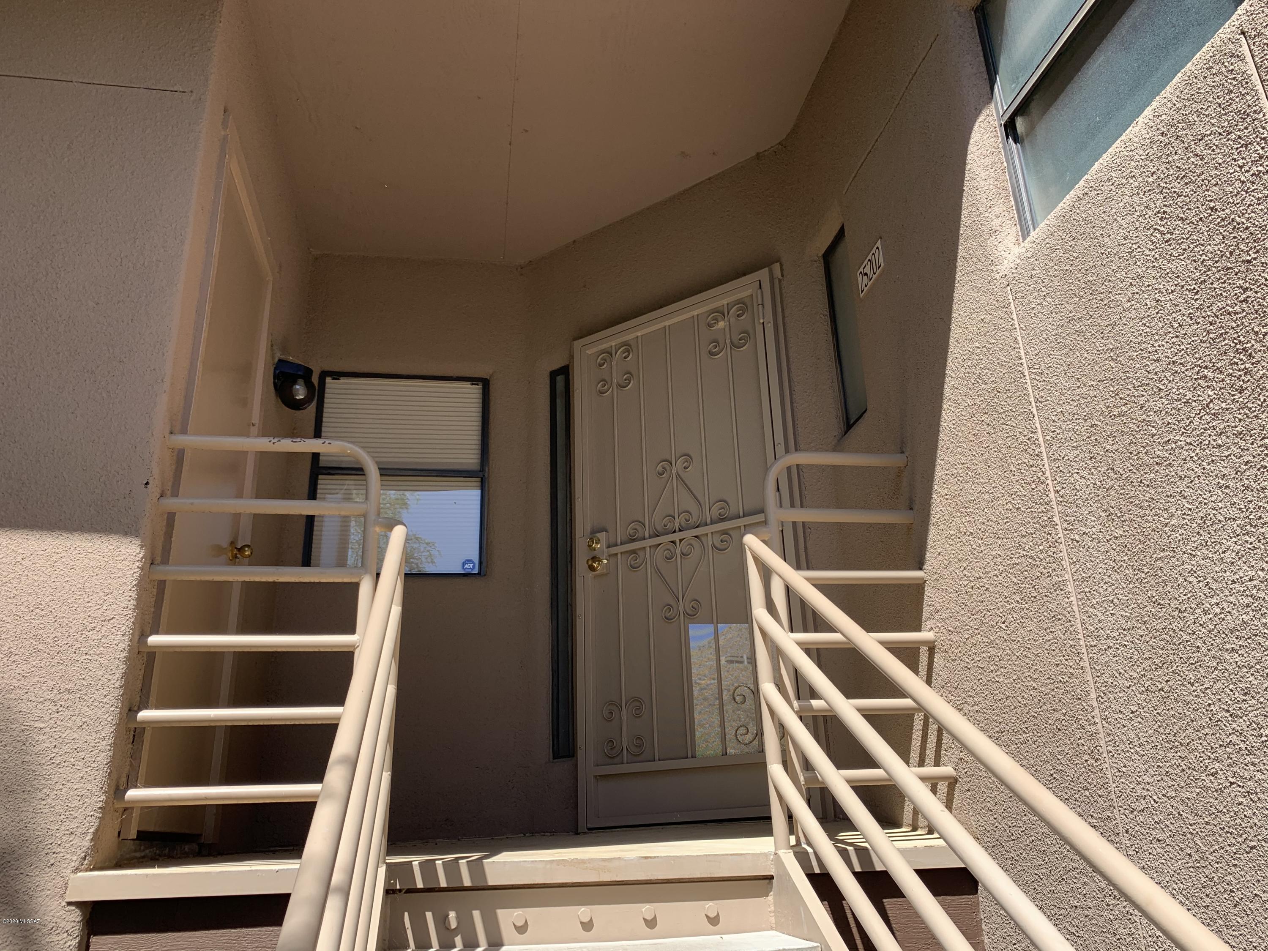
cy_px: 476
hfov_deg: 67.3
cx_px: 634
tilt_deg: +22.4
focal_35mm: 26
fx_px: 952
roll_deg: +2.3
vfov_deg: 53.1
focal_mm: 4.25
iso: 25
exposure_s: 1/849
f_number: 1.8
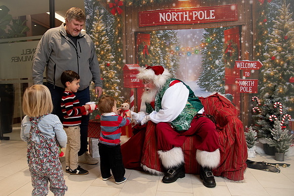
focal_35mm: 29
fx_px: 238
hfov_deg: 62.7
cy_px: 109
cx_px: 118
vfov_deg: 44.5
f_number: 4.5
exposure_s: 1/200
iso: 1250
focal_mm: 24
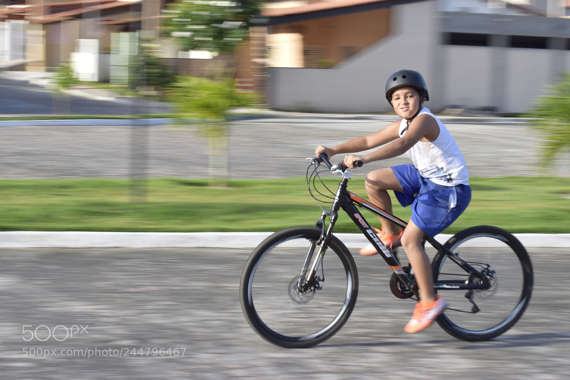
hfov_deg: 27.0
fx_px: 1187
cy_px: 190
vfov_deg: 18.2
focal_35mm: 75
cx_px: 285
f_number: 16
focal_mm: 50
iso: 100
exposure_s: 1/50
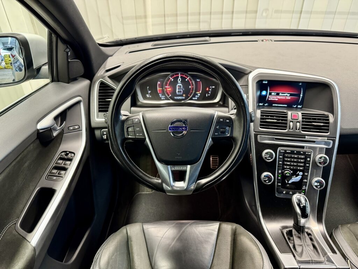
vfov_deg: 56.8
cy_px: 134
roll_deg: +2.1
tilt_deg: -32.7
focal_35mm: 24
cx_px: 179
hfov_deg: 71.6
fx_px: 248
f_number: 1.78
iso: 500
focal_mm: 6.76
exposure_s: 1/50
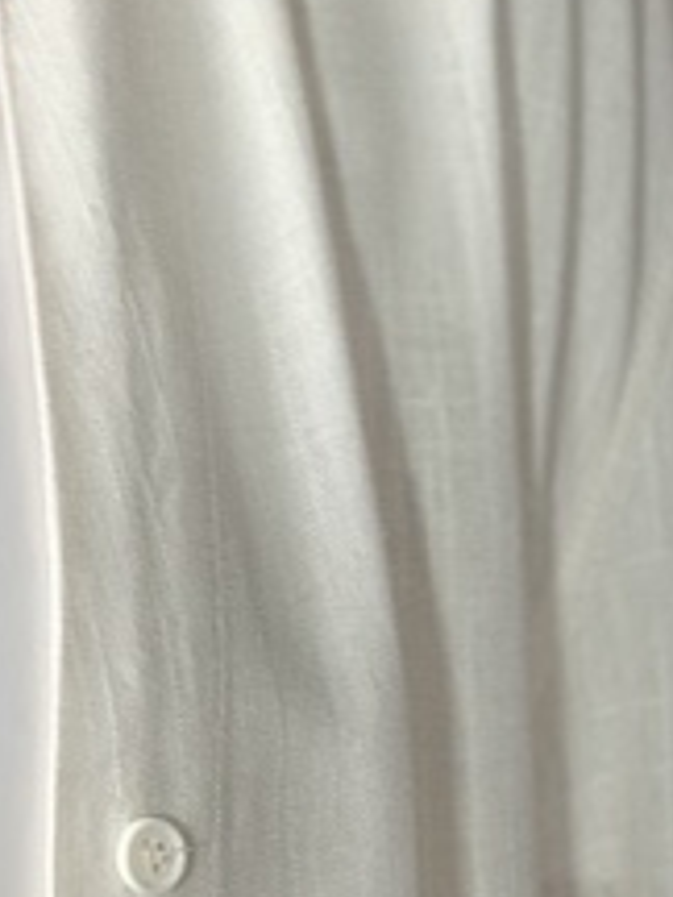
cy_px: -96
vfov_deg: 7.4
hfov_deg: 5.5
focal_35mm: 267
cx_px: -623
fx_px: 6921
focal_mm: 6.76
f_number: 1.78
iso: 50
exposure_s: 1/200
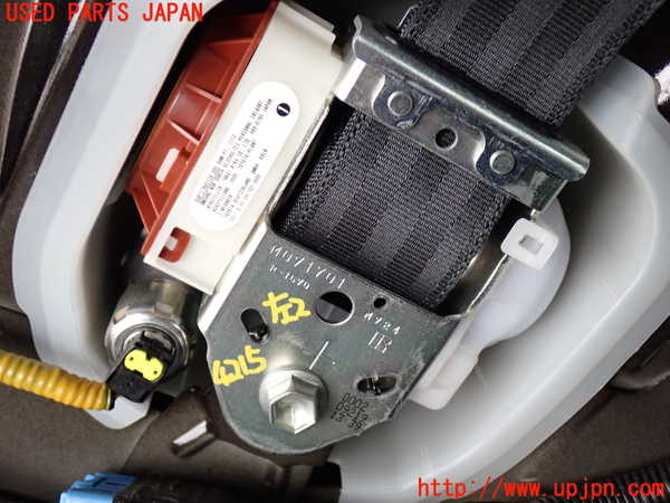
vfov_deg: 32.9
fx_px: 852
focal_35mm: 44
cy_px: 252
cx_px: 335
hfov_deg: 42.9
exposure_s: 1/40
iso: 400
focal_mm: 7.84
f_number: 2.9
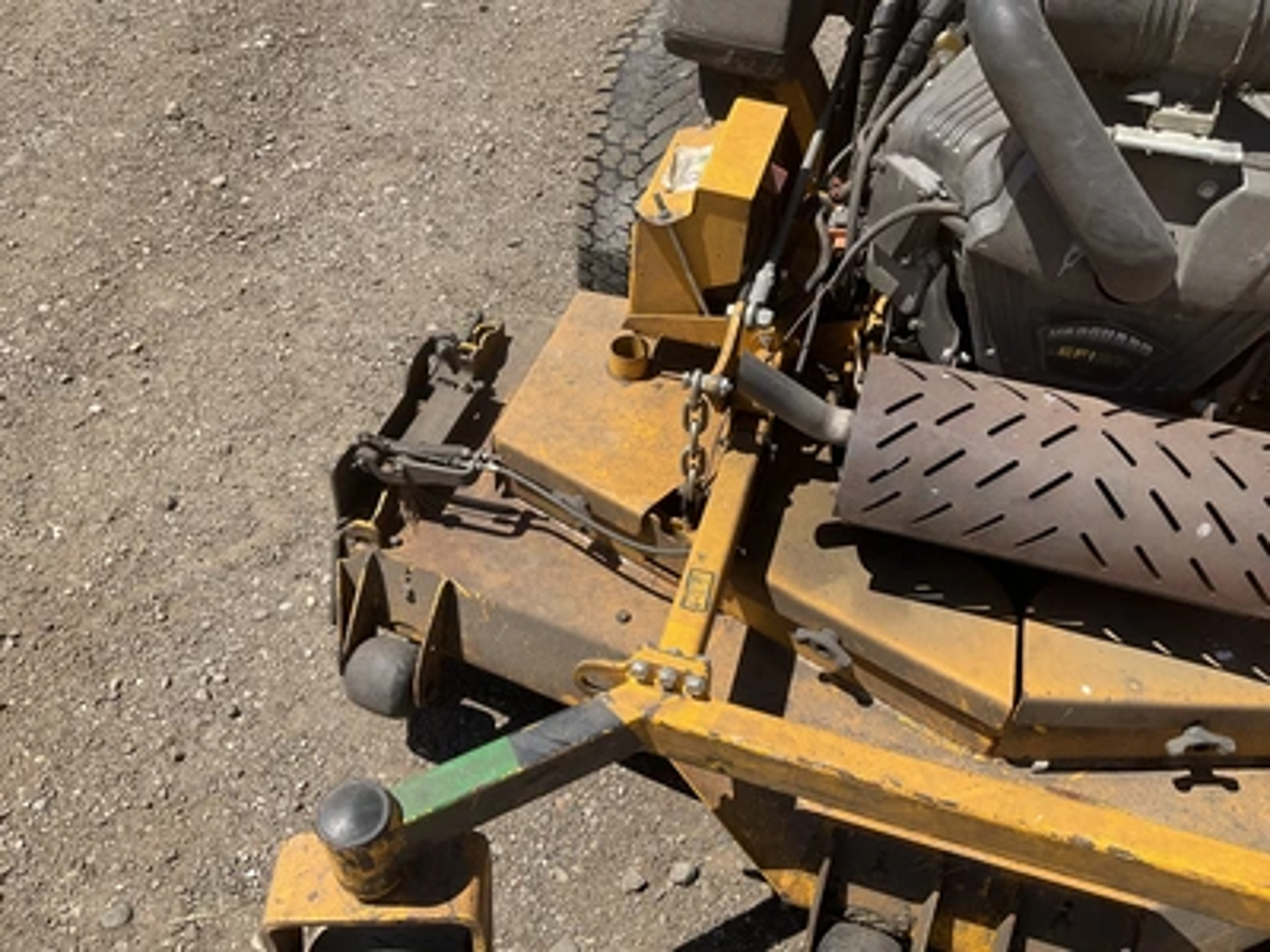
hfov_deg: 61.7
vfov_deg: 48.2
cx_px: 635
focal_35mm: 29
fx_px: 1064
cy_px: 476
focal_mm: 3
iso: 25
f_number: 1.8
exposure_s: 1/1490
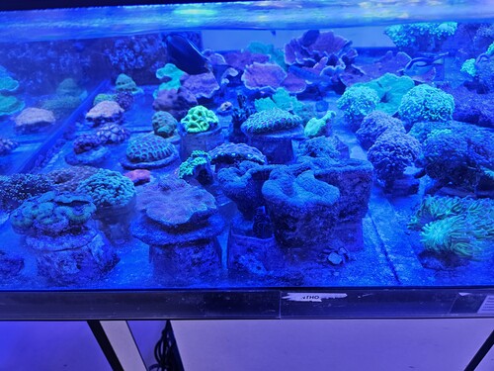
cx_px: 247
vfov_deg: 58.9
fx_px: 328
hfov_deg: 73.9
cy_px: 186
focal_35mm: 23
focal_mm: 5.4
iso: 160
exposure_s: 1/72.1
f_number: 1.8
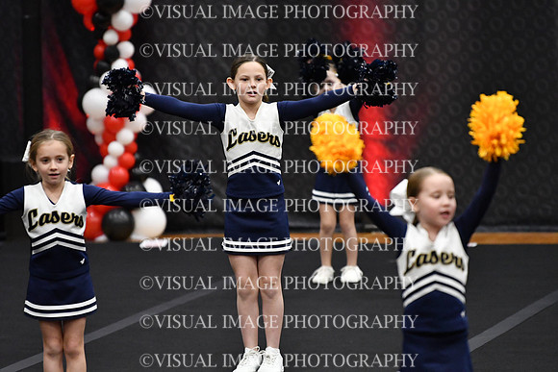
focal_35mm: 300
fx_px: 4651
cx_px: 279
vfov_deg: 4.6
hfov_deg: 6.9
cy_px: 186
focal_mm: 200
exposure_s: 1/800
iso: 5000
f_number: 2.8
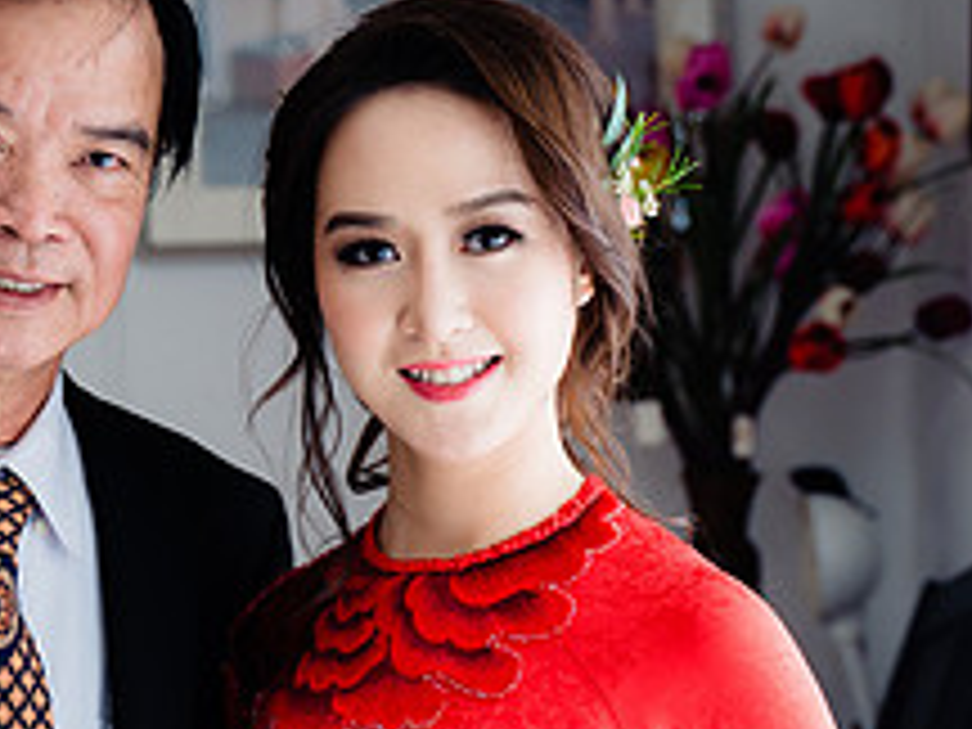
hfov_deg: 16.9
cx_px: 315
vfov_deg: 12.7
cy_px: 623
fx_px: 3257
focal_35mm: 116
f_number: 3.2
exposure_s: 1/200
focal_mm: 45
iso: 250
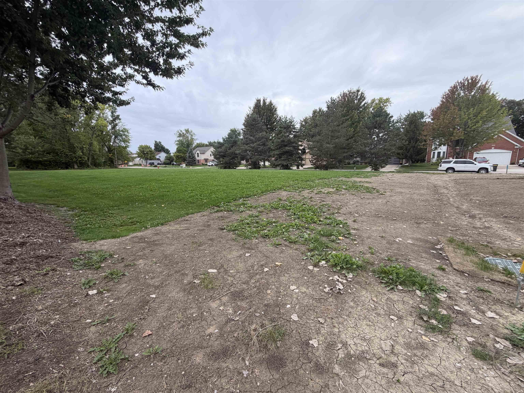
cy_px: 196
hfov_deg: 102.1
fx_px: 212
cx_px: 262
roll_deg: +1.1
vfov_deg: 85.7
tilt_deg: -8.9
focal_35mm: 14
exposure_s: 1/121
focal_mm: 2.22
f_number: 2.2
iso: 50
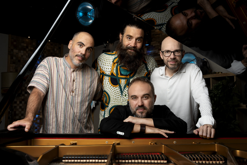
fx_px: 249
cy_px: 82
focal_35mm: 36
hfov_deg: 52.8
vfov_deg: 36.6
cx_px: 124
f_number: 6.3
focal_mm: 36.3
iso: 400
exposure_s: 1/250
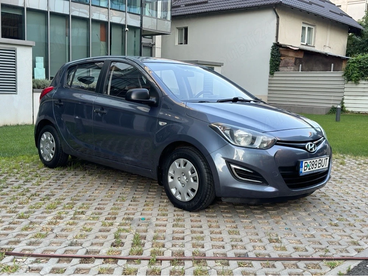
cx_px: 184
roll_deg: -1.4
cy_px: 138
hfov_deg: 47.8
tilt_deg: -6.1
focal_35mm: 39
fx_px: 415
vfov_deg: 36.8
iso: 64
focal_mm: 6.76
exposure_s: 1/139
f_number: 1.78
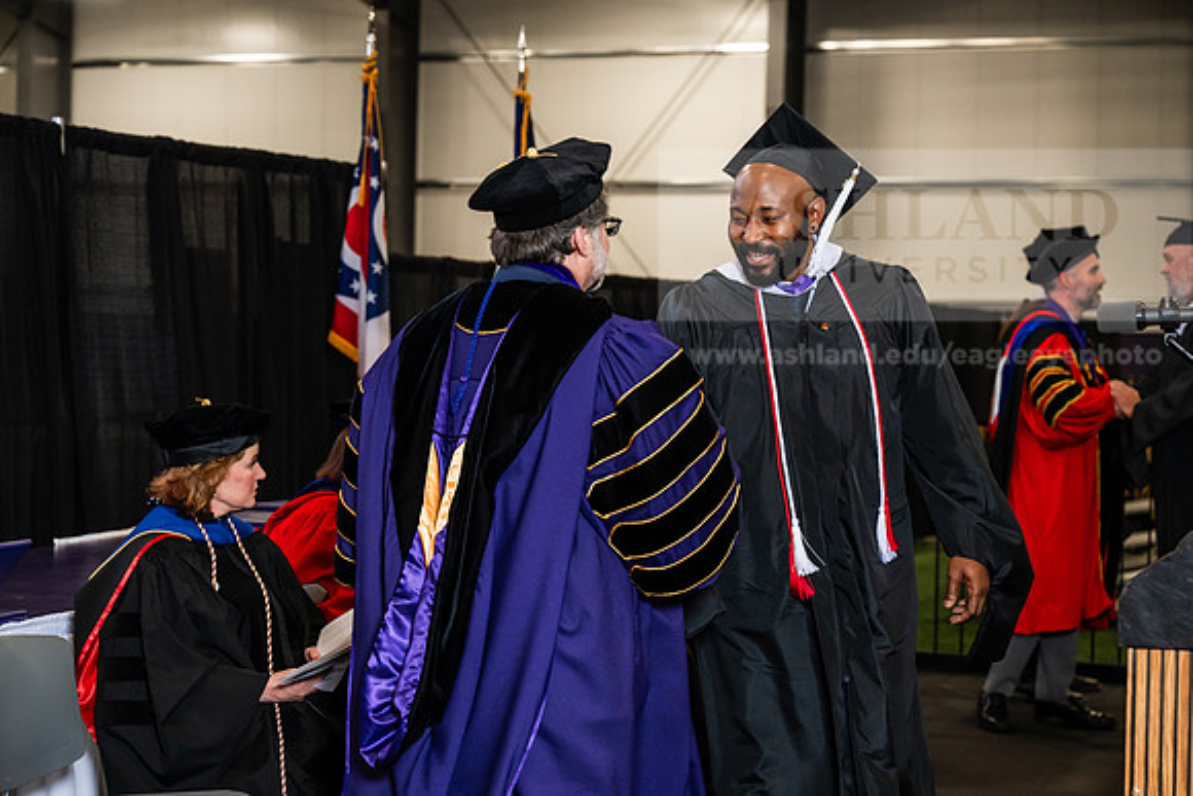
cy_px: 398
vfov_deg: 19.5
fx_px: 2320
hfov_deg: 28.8
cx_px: 596
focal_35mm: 70
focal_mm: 70
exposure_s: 1/200
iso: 1250
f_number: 4.5
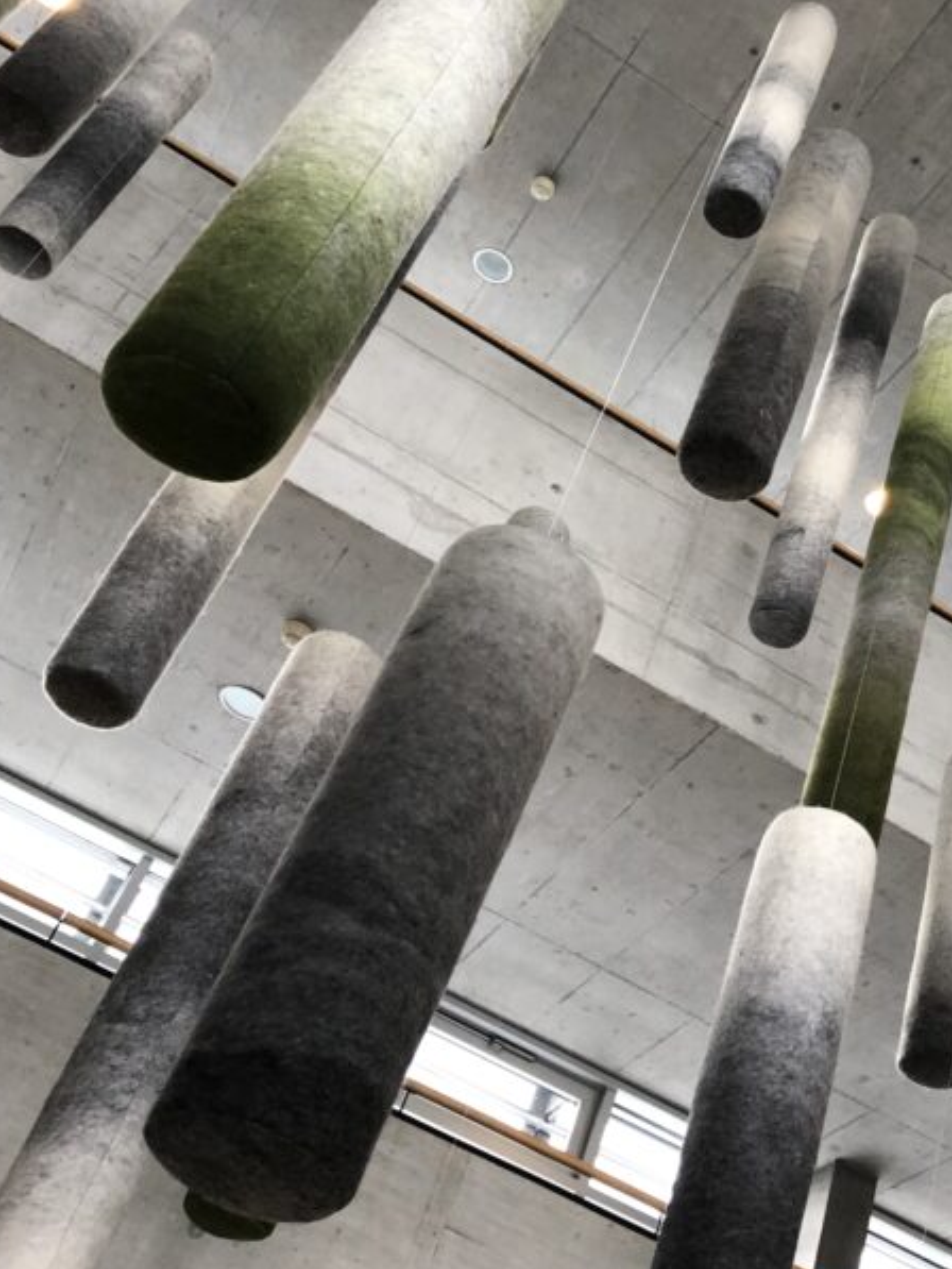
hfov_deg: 29.8
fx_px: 1759
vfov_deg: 39.6
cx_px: 722
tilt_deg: +51.8
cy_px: 576
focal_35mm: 48
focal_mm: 3.99
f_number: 1.8
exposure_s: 1/33
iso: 32
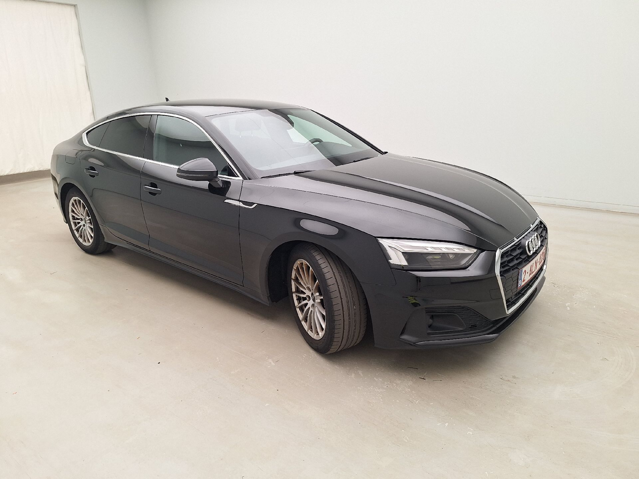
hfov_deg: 73.9
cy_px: 240
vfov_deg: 58.9
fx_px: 425
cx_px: 320
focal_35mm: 23
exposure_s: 1/100
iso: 50
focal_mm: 5.54
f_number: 1.8
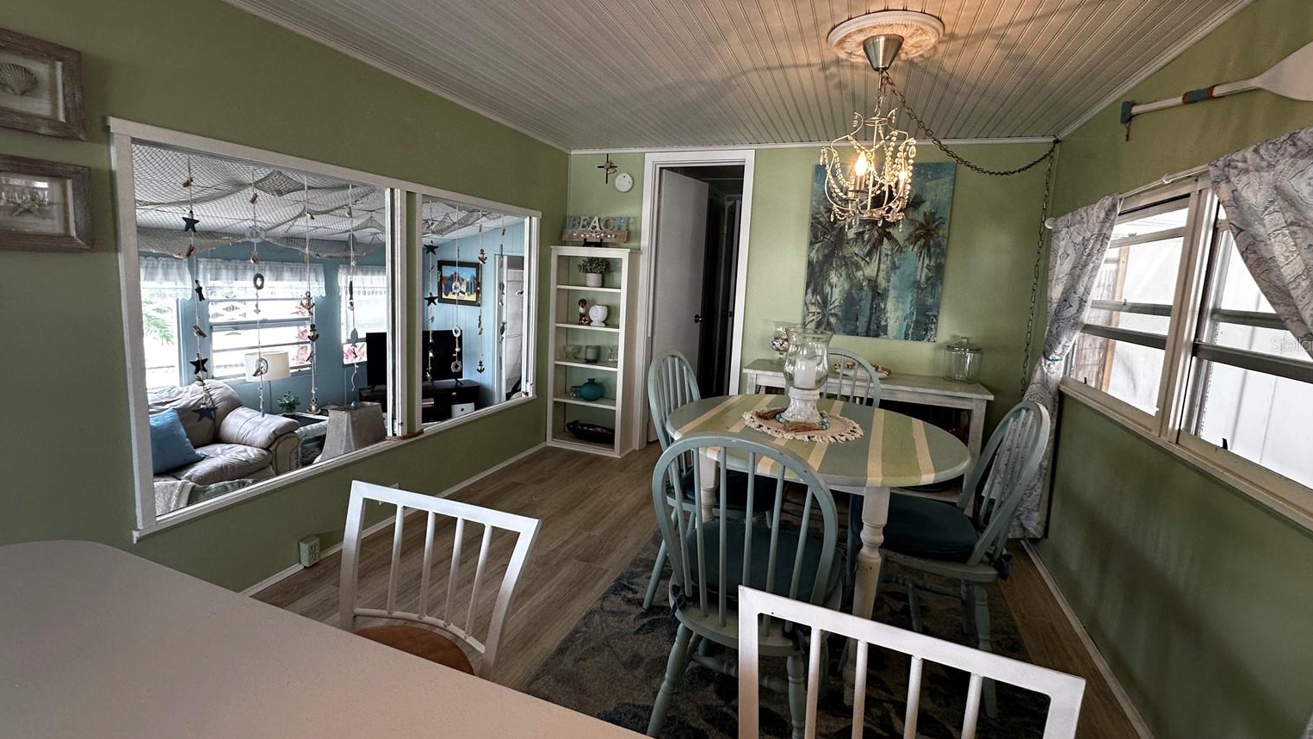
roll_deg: -0.1
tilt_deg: -4.6
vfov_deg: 67.0
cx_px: 664
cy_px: 344
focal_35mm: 16
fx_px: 557
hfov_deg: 99.4
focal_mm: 2.22
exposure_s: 1/120
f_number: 2.2
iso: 160
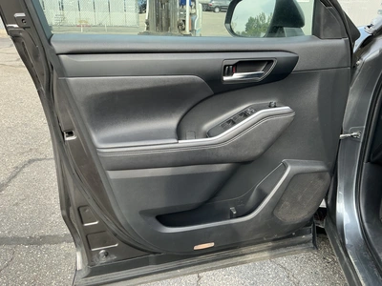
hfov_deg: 63.4
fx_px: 309
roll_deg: +0.0
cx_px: 191
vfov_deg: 49.7
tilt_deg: -23.1
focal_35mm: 28
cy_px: 143
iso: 16
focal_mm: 3
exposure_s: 1/132
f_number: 1.8
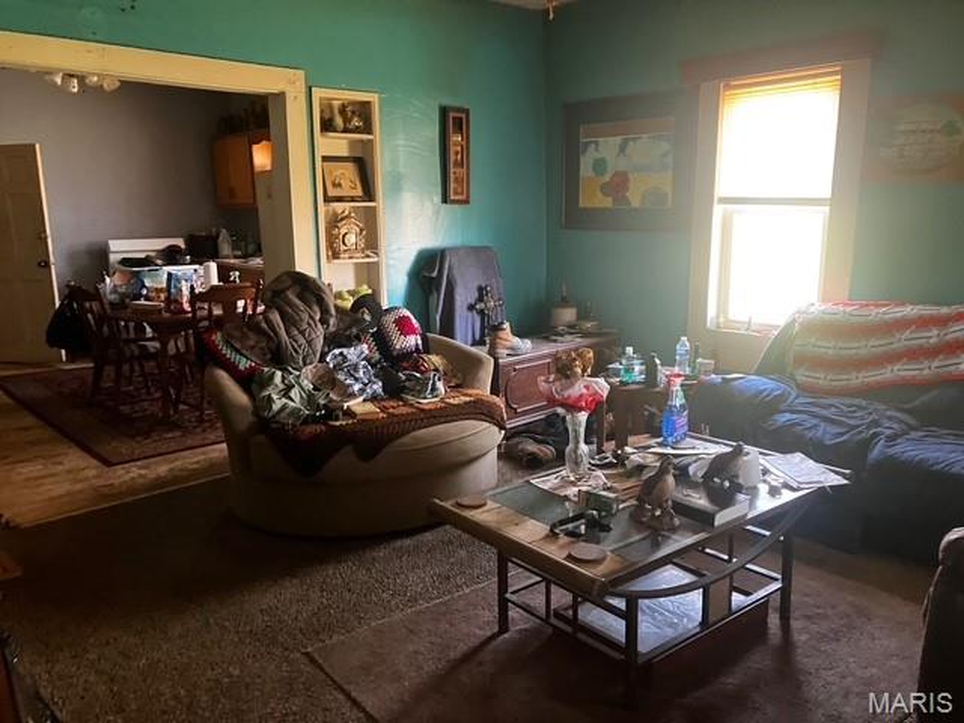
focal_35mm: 28
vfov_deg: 49.7
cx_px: 482
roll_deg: +0.9
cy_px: 362
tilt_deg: -11.9
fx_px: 780
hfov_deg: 63.4
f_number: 1.8
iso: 400
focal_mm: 3.99
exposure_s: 1/30
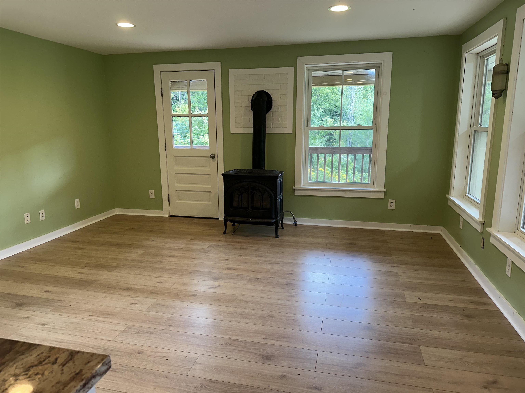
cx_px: 262
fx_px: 364
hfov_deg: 71.6
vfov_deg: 56.8
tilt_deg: -10.8
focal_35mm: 24
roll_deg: +1.0
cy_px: 196
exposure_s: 1/120
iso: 125
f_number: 1.78
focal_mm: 6.86
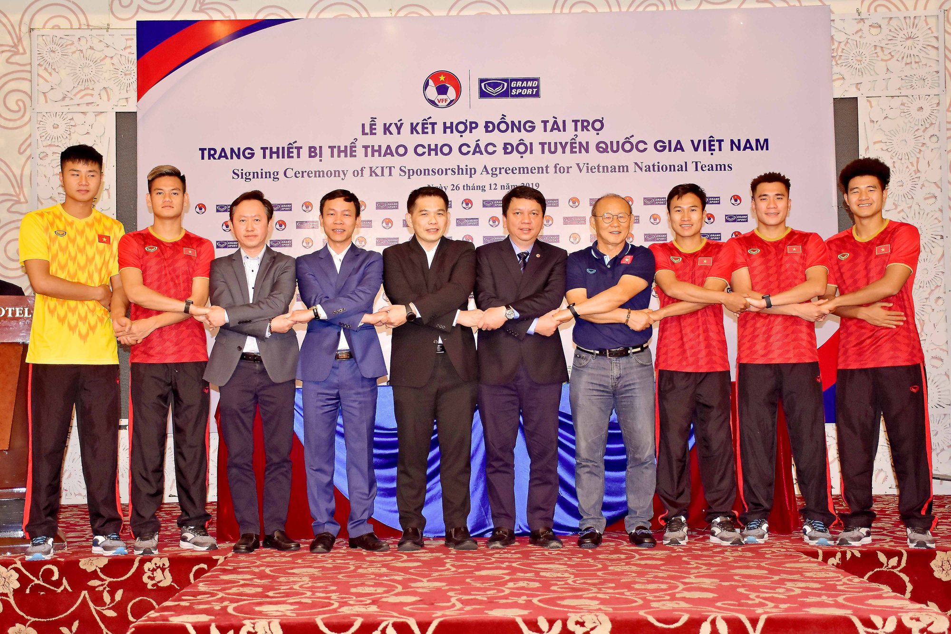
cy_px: 317
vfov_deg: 29.9
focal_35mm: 45
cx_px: 476
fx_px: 1189
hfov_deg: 43.6
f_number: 4
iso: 1100
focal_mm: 30
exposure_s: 1/180
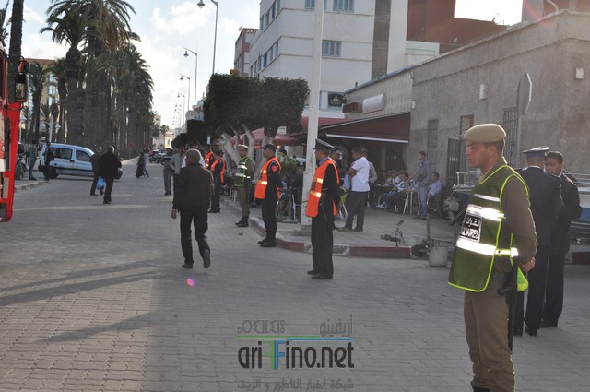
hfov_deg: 38.9
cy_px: 196
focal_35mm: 51
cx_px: 295
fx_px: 835
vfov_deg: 26.4
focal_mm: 34
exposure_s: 1/200
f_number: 11
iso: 200
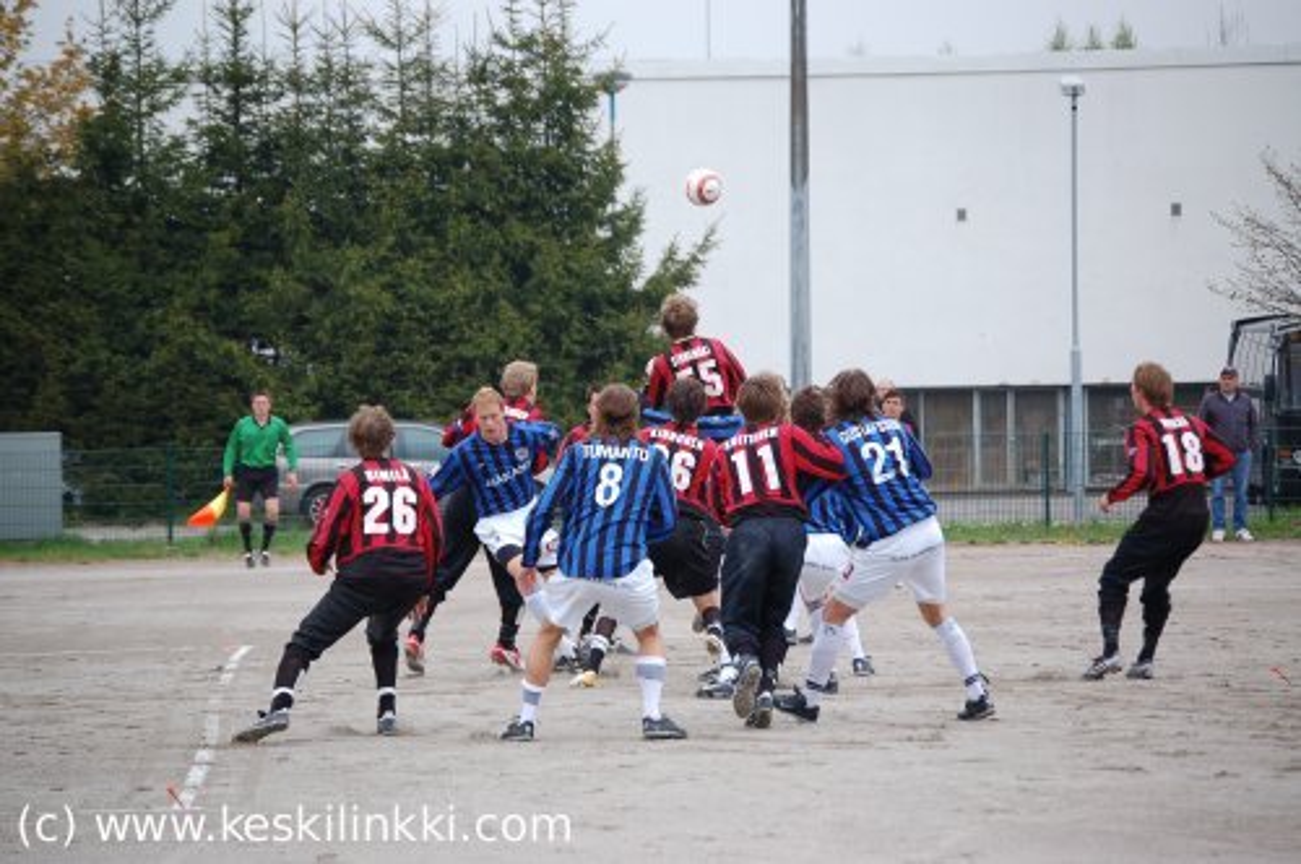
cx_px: 650
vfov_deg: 8.1
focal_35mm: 168
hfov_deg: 12.2
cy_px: 432
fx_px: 6063
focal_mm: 112
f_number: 5
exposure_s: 1/1000
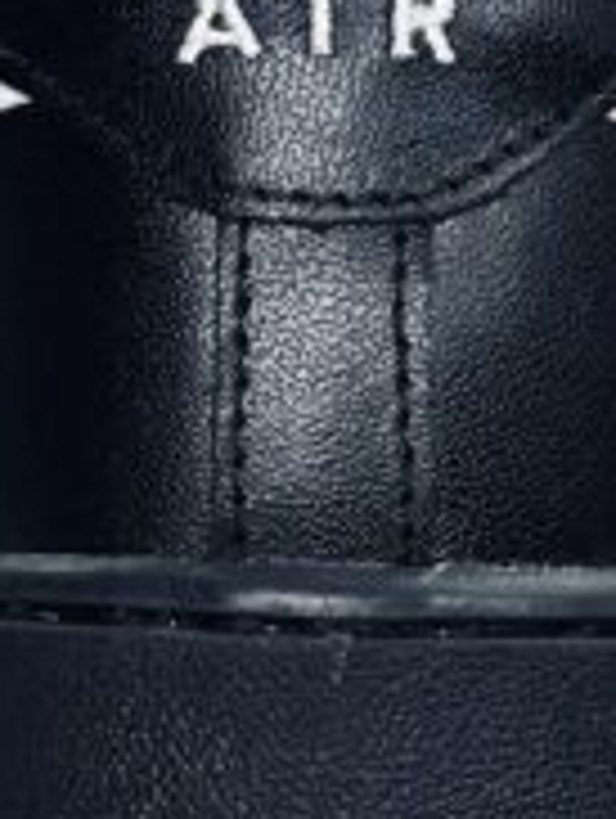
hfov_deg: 6.1
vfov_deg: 8.0
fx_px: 5823
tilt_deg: -56.6
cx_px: 337
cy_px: 349
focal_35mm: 246
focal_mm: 6.86
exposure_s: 1/121
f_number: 1.78
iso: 80
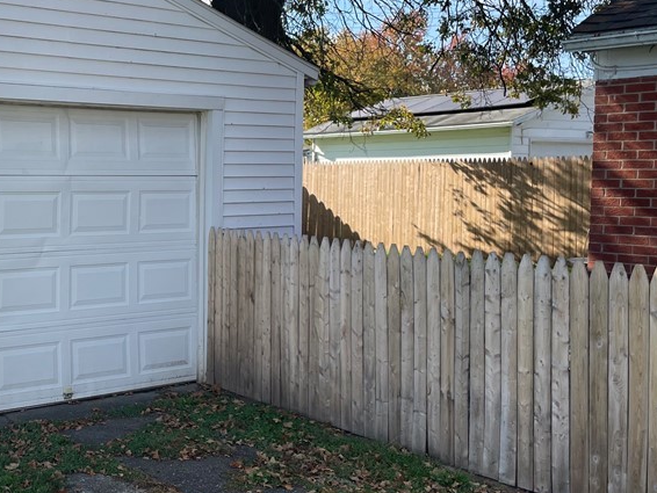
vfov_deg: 30.9
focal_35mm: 47
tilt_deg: -4.6
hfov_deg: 38.6
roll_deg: +0.6
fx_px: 892
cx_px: 115
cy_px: 244
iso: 32
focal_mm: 4.2
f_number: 1.6
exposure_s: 1/1984
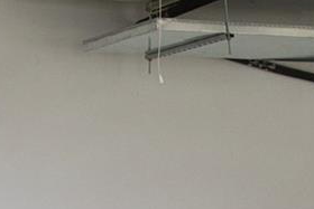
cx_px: 95
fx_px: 1196
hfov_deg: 14.9
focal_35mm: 137
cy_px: 444
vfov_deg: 9.3
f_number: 4
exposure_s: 1/160
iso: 800
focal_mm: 16
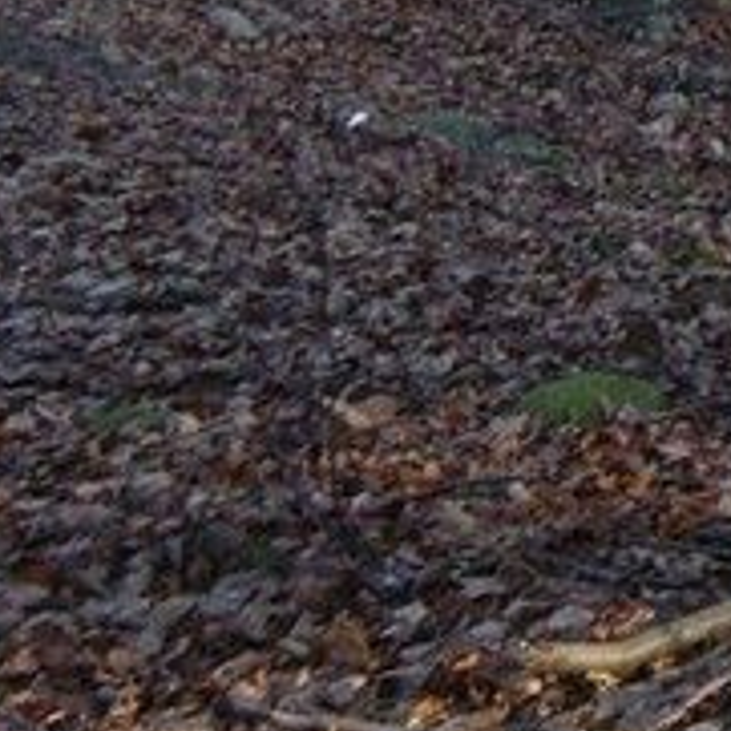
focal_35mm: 241
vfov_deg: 7.2
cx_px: 848
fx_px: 5758
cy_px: -109
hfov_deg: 7.2
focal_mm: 11.9
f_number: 3.6
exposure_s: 1/100
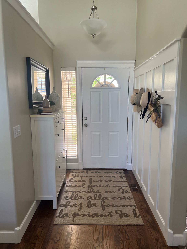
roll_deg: +0.8
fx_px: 187
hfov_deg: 53.1
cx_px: 94
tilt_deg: -8.1
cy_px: 124
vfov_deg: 67.3
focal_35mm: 26
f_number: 1.5
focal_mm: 5.7
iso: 125
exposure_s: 1/121
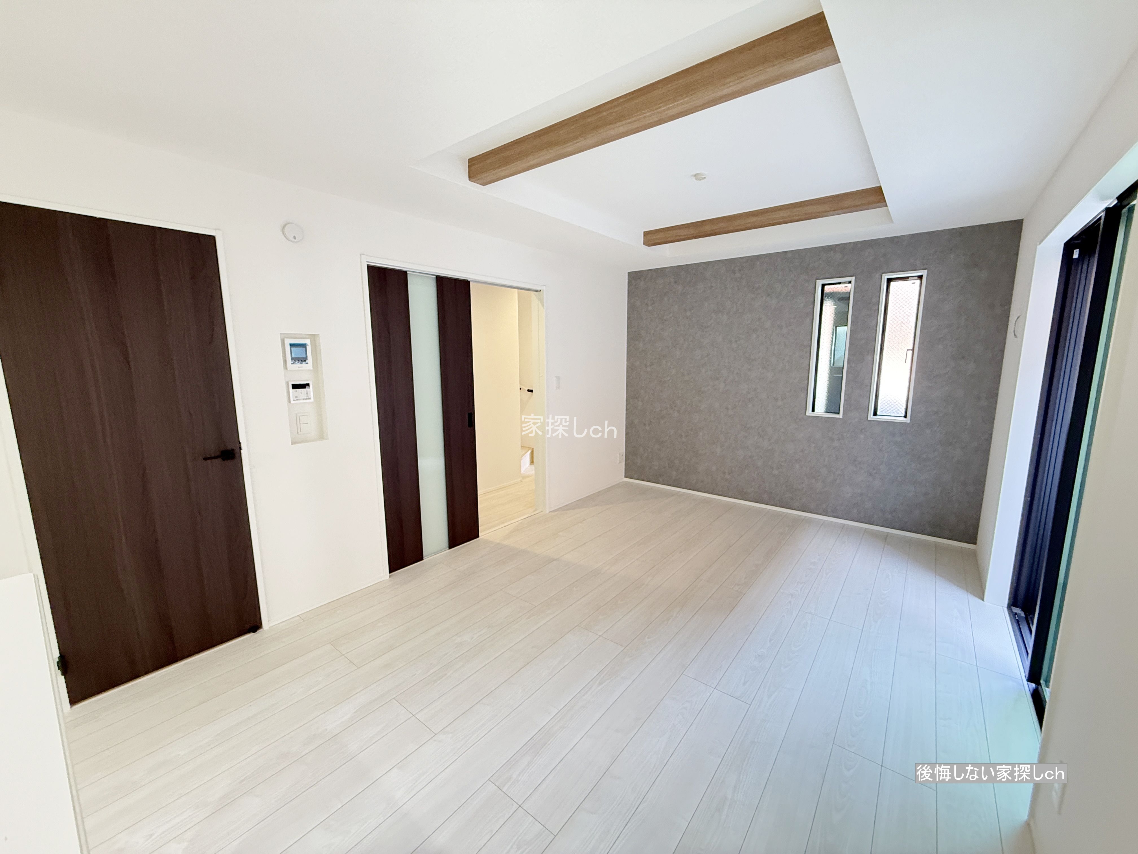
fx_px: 460
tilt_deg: -7.7
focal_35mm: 14
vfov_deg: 85.7
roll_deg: +0.7
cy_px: 427
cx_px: 569
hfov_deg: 102.1
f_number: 2.2
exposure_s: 1/60
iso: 400
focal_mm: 2.22
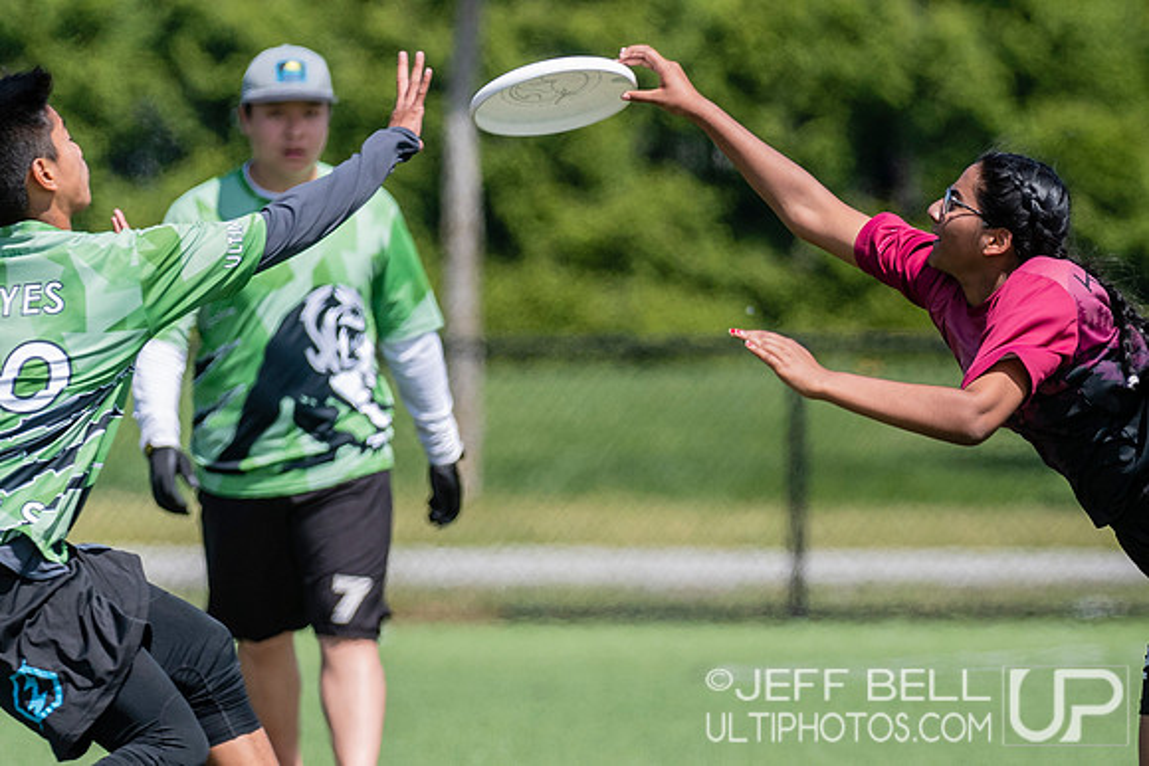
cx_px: 1065
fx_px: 24846
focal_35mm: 778
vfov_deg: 1.8
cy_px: 374
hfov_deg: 2.6
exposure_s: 1/1600
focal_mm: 280
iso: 280
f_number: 4
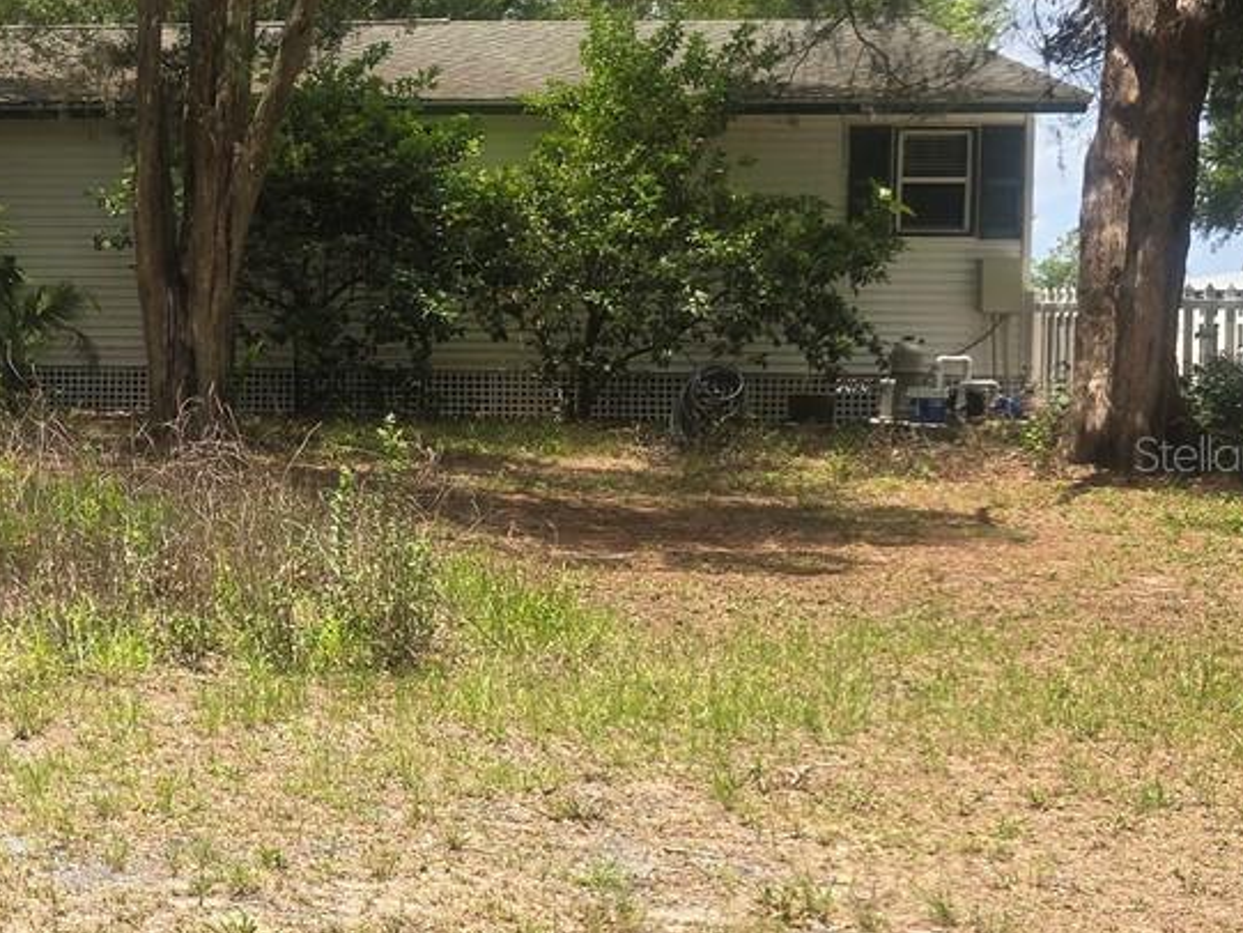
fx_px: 2442
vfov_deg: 21.6
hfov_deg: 24.0
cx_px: -487
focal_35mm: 68
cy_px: 453
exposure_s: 1/426
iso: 12
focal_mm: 6.3
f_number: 1.7
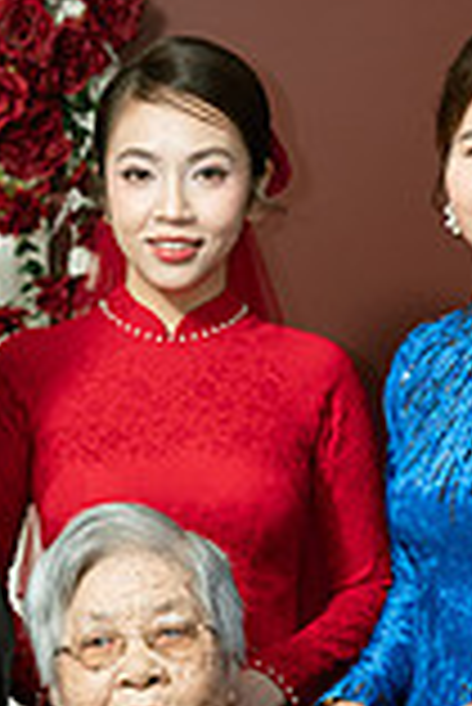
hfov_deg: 7.5
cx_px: 175
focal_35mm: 183
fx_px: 3591
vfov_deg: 11.2
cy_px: 472
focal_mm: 64
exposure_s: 1/200
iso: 1600
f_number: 2.8
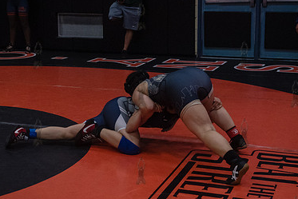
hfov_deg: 28.8
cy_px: 71
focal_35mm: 70
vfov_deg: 19.4
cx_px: 126
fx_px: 580
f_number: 3.2
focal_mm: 35
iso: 5000
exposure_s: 1/1000
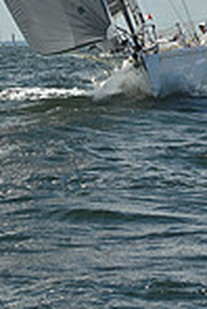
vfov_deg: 7.2
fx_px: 2366
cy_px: -271
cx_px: 47
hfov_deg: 5.0
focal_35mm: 275
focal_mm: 70
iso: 250
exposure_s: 1/1250
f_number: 10
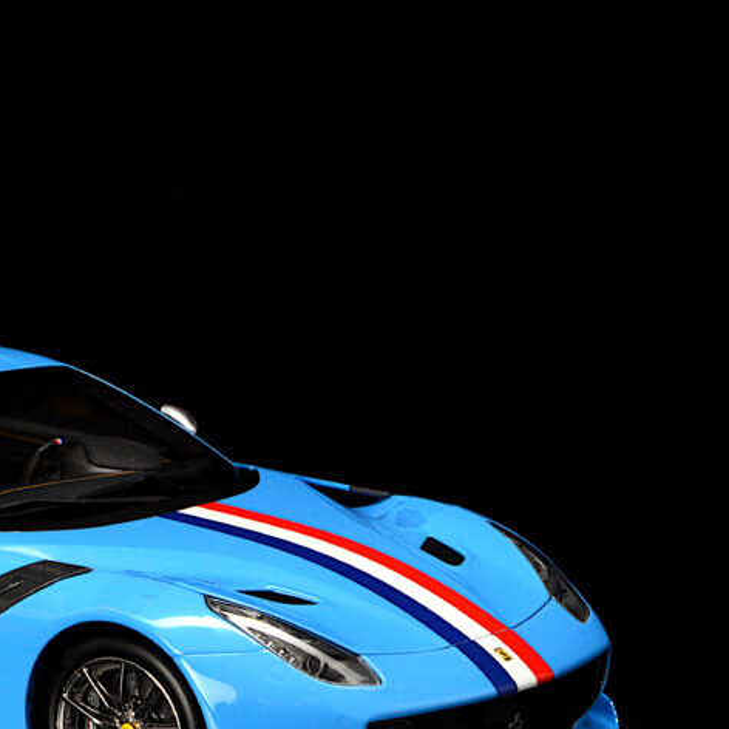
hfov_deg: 9.0
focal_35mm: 193
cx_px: -26
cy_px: 513
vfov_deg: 9.1
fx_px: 4598
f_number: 18
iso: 1000
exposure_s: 1/30
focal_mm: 70
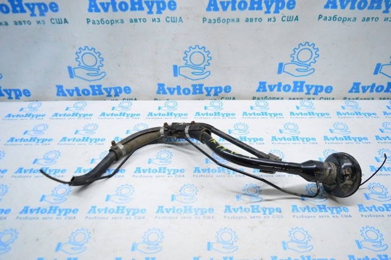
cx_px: 196
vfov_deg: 47.8
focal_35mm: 27
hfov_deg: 67.4
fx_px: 293
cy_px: 130
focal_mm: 18
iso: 6400
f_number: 3.5
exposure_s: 1/800
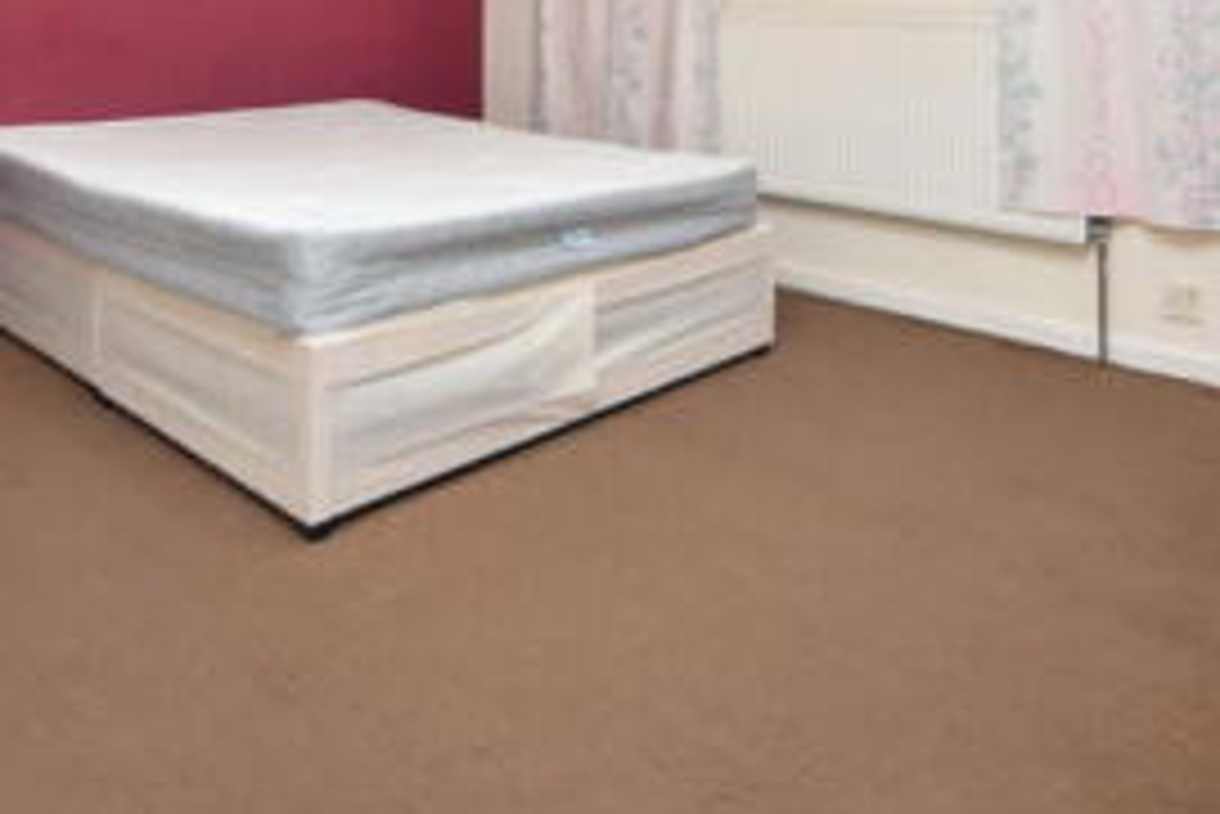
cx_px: 610
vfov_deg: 27.0
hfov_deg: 41.7
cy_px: 2
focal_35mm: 47
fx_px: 1601
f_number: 5
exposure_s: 1/80
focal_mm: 13
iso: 800
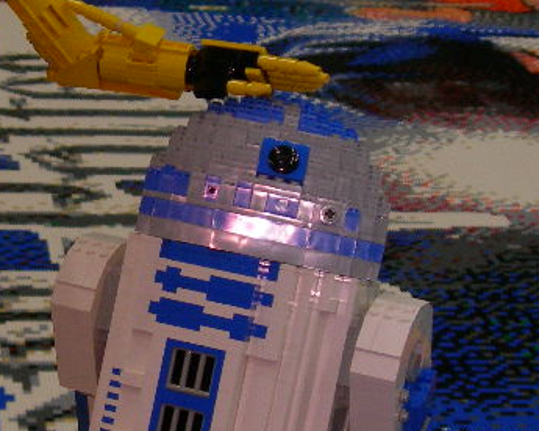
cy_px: 250
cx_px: 109
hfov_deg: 17.3
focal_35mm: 110
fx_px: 1755
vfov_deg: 14.0
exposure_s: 1/60.1
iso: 177
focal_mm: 7.8
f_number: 2.8
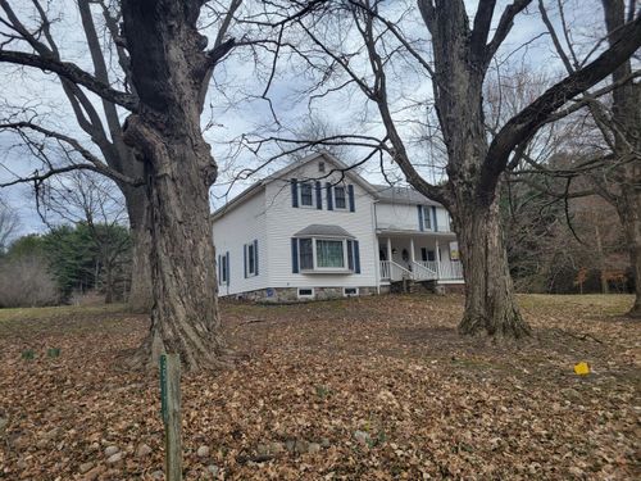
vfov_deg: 53.1
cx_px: 320
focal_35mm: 26
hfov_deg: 67.3
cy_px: 240
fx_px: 481
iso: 40
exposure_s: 1/1441
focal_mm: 5.4
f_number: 1.8
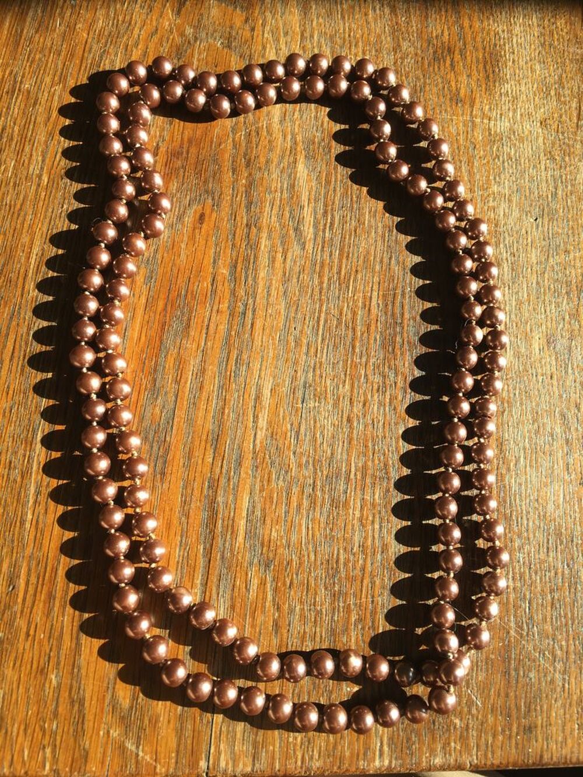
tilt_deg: -77.4
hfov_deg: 48.2
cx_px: 292
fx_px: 651
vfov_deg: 61.7
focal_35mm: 29
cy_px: 388
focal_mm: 4.15
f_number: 2.2
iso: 25
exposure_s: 1/208
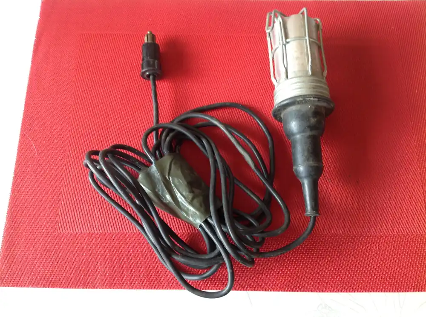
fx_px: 430
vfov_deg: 40.6
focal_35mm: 35
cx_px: 213
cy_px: 158
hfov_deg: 52.7
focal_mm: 4.28
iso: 64
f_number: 2.4
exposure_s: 1/15
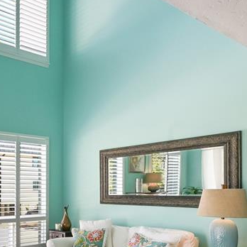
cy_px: 190
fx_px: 283
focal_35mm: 35
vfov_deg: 45.4
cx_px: -42
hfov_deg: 37.2
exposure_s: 1/60
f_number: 8
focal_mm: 14
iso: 800
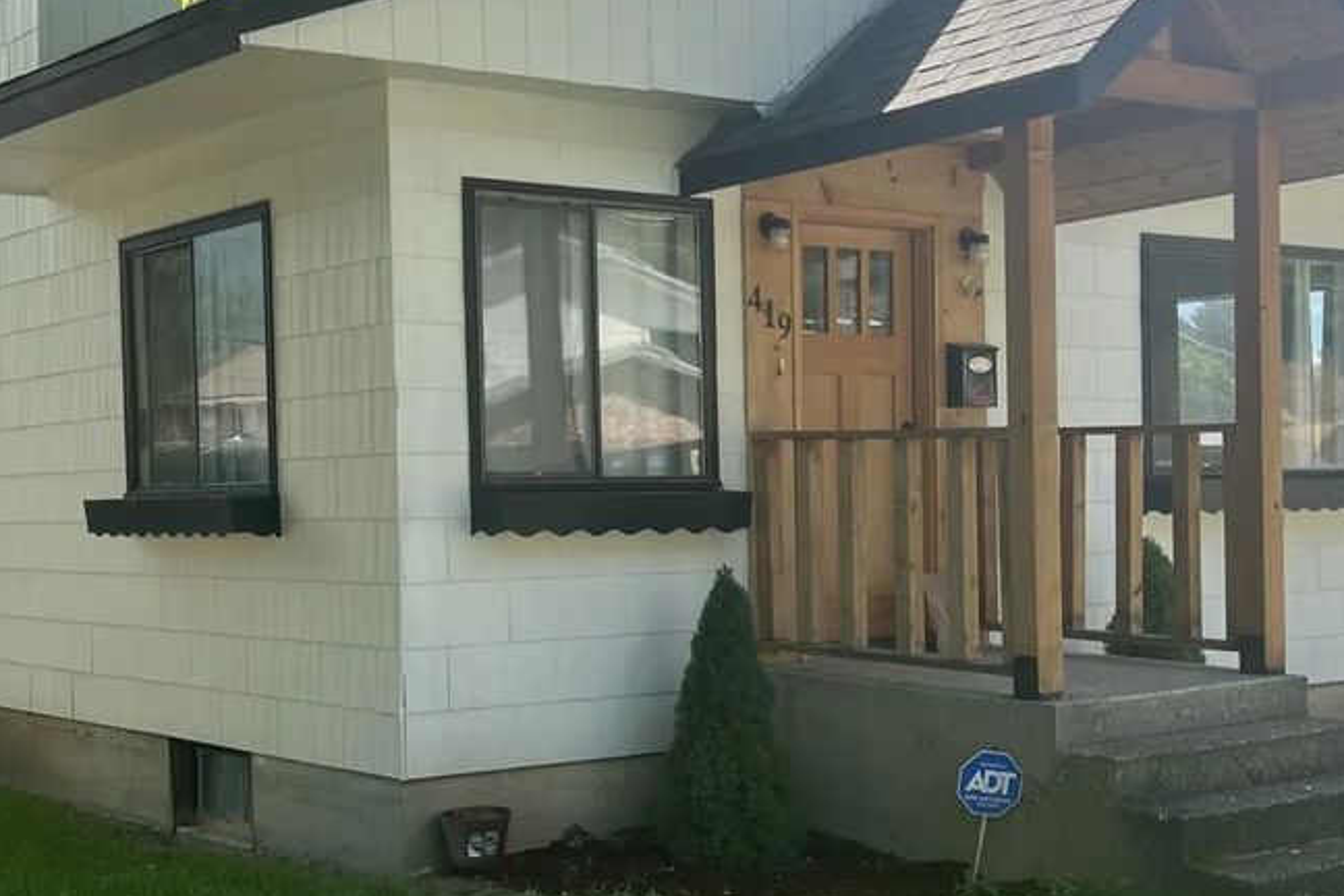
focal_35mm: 57
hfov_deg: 35.0
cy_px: 530
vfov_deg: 23.7
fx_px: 2128
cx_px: 624
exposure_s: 1/957
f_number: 1.5
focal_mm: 5.7
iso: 50
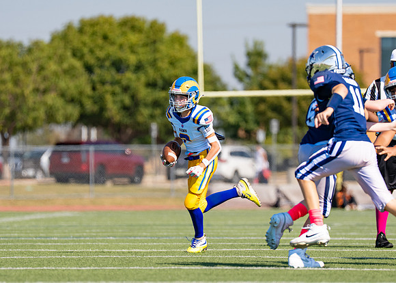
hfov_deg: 5.2
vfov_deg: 3.7
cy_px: 148
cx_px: 205
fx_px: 4385
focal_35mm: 390
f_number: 2.8
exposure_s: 1/2500
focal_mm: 200
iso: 100
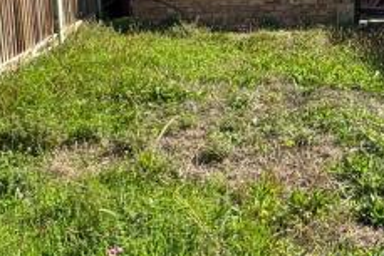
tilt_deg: -11.2
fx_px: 694
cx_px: 260
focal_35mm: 65
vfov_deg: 20.8
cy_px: 65
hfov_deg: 30.7
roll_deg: +1.8
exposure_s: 1/1020
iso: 50
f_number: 2.2
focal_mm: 2.22
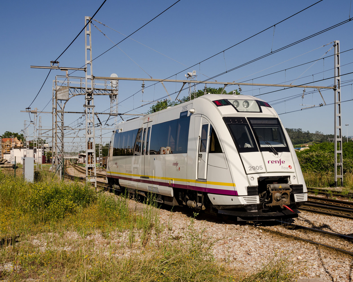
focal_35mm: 48
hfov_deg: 38.7
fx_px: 501
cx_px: 208
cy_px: 141
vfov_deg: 31.4
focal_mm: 28
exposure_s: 1/400
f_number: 9
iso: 125
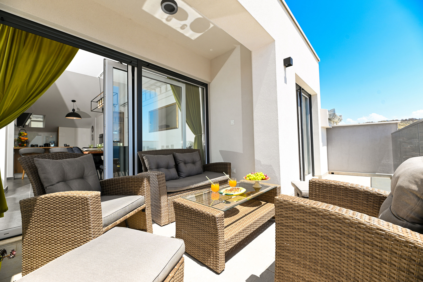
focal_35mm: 14
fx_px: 165
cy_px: 141
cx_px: 212
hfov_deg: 104.2
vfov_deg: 81.3
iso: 100
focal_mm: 14
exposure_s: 1/200
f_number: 7.1
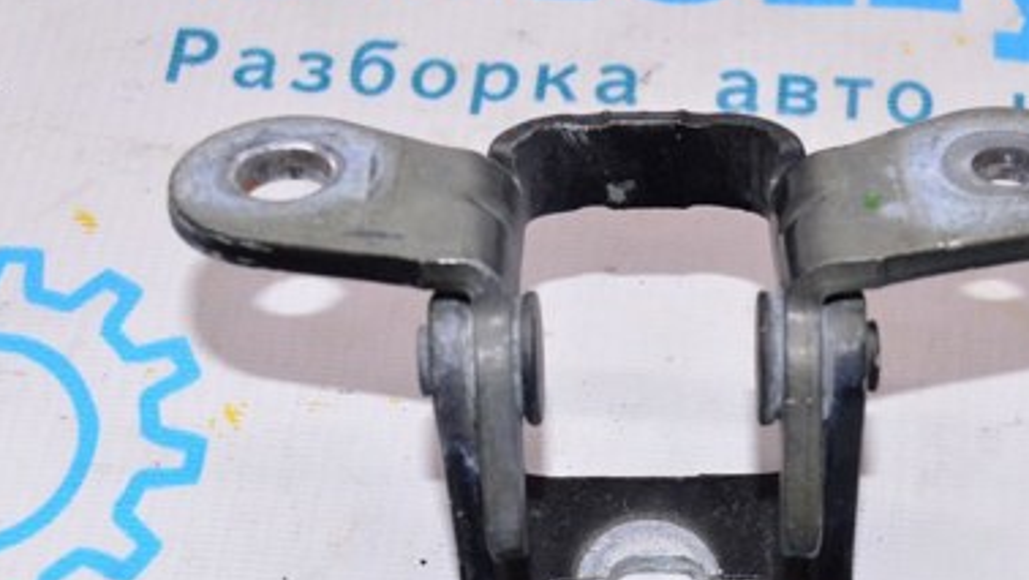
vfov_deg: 14.2
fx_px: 2320
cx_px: 670
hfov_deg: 24.9
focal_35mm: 85
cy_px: 453
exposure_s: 1/160
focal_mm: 32
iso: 1600
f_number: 8
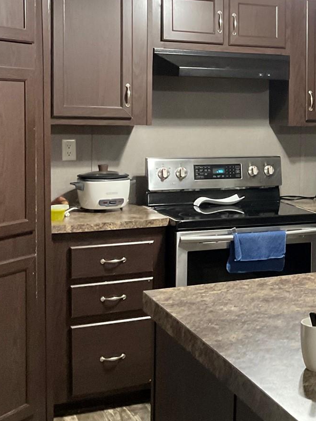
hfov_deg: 20.5
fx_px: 815
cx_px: 382
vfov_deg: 28.8
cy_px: 147
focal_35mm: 67
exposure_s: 1/40
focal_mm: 3
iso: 250
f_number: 1.8
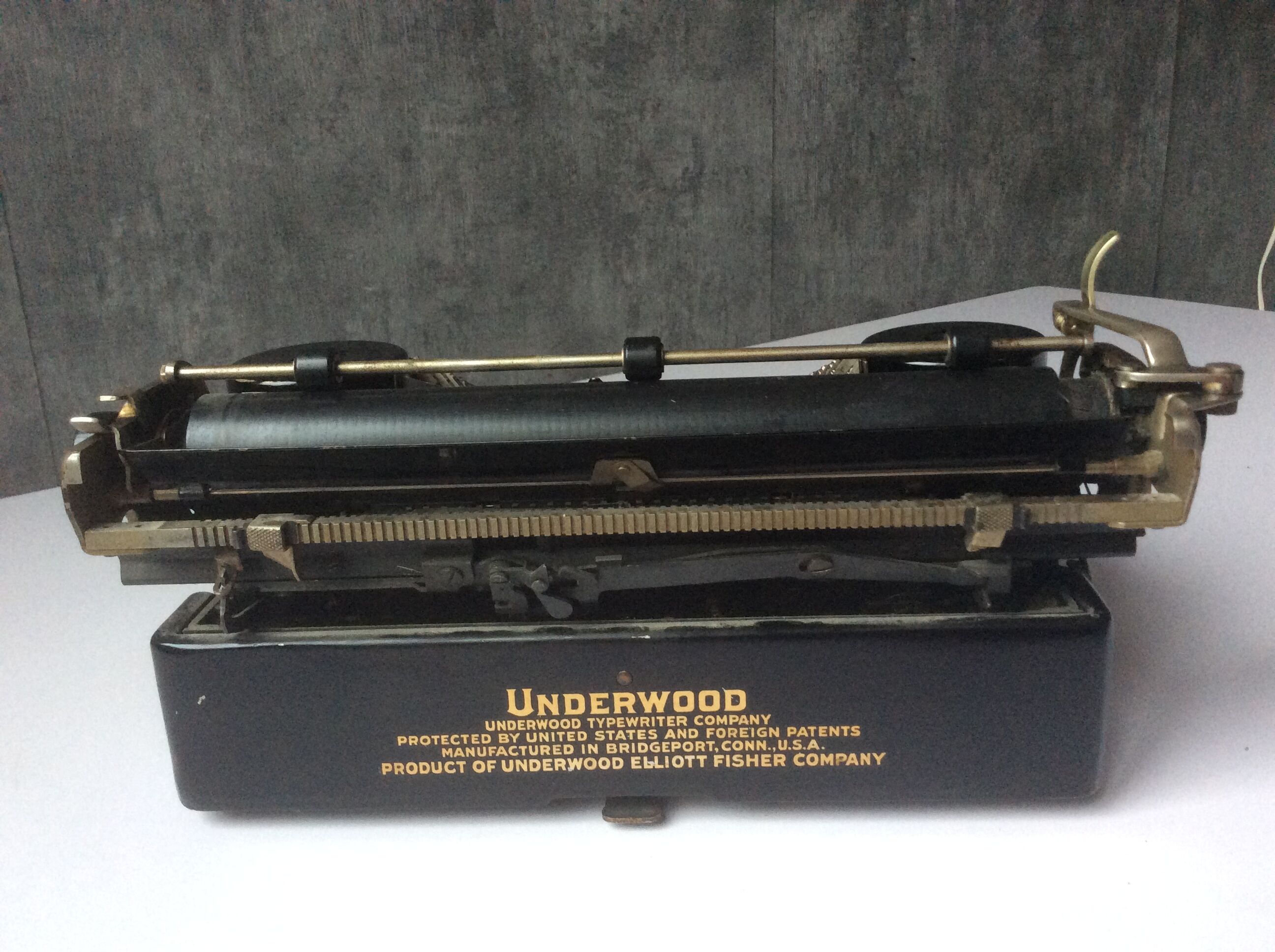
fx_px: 1177
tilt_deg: -20.8
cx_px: 638
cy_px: 476
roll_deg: +3.2
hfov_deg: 56.9
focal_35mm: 32
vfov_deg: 44.1
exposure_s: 1/25
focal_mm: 3.3
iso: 160
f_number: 2.4
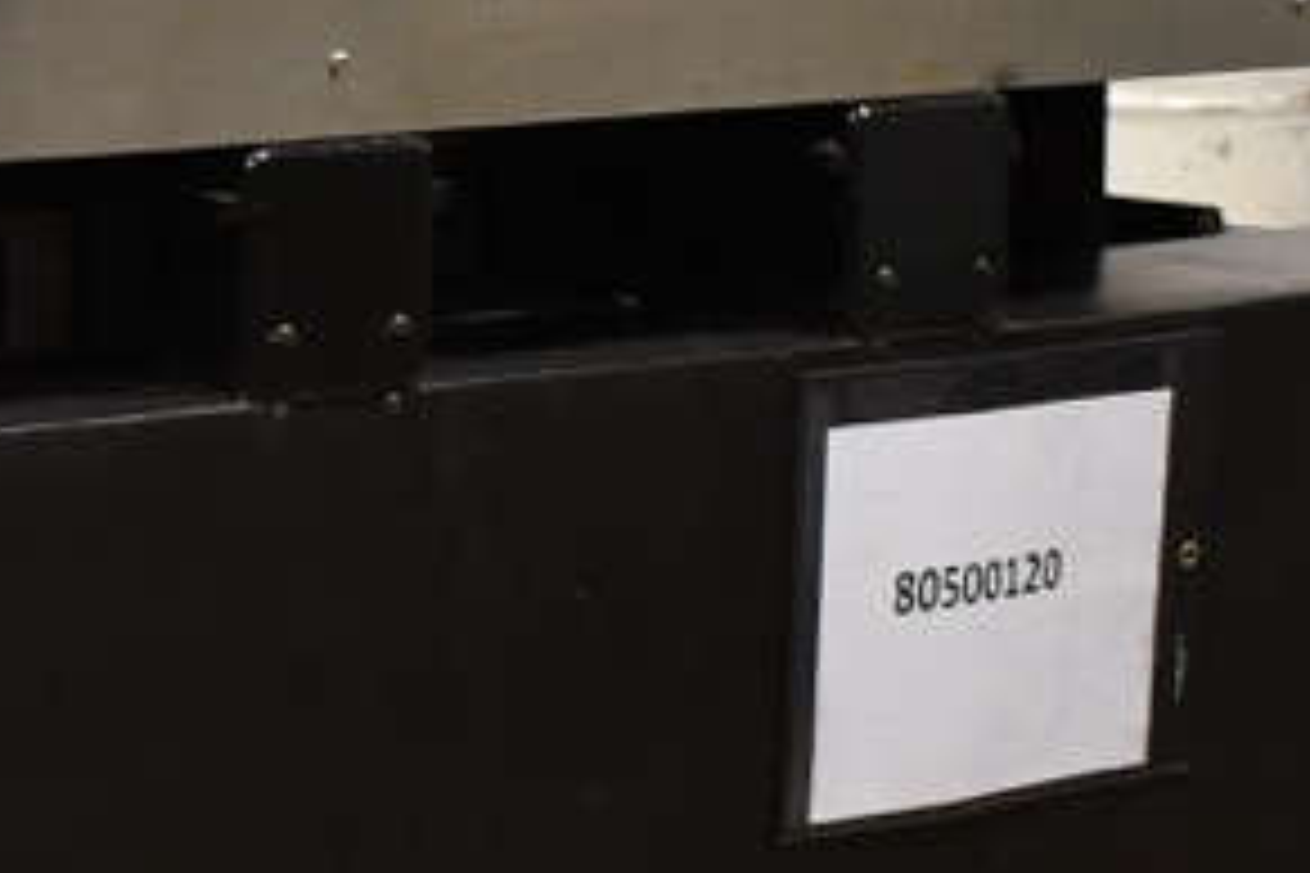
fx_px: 5276
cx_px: -828
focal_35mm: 145
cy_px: 106
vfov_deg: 9.4
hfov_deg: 13.1
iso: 1000
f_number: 3.8
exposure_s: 1/50
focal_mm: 22
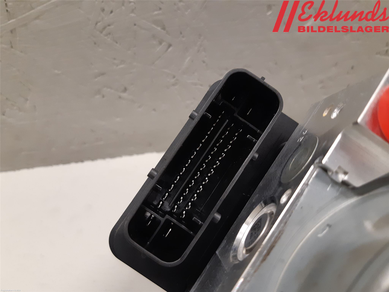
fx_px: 292
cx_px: 194
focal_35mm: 26
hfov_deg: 67.3
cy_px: 146
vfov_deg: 53.1
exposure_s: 1/50
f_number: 1.7
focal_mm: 3.93
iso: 200
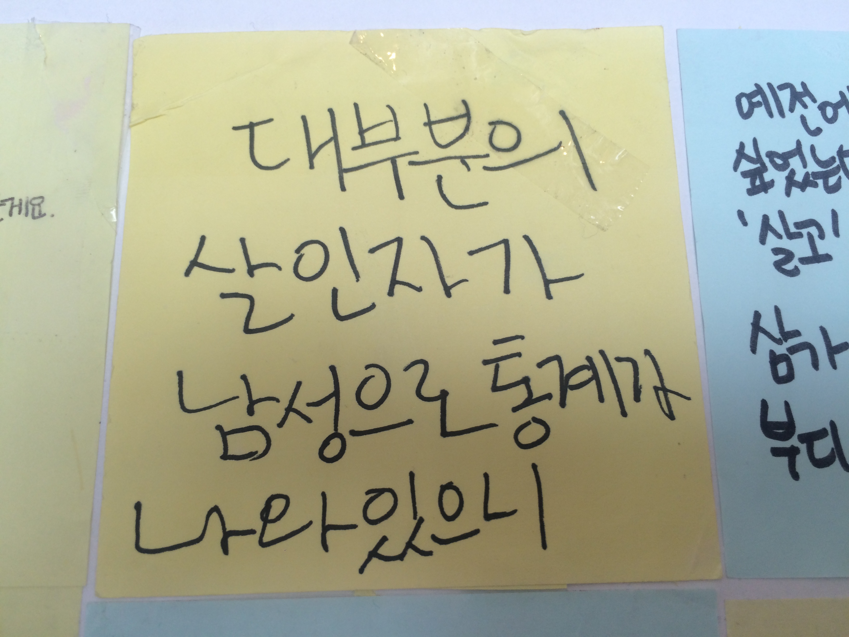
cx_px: 424
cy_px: 318
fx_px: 711
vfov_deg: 48.2
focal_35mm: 29
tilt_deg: -78.3
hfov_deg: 61.7
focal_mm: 4.15
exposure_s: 1/60
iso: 32
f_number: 2.2
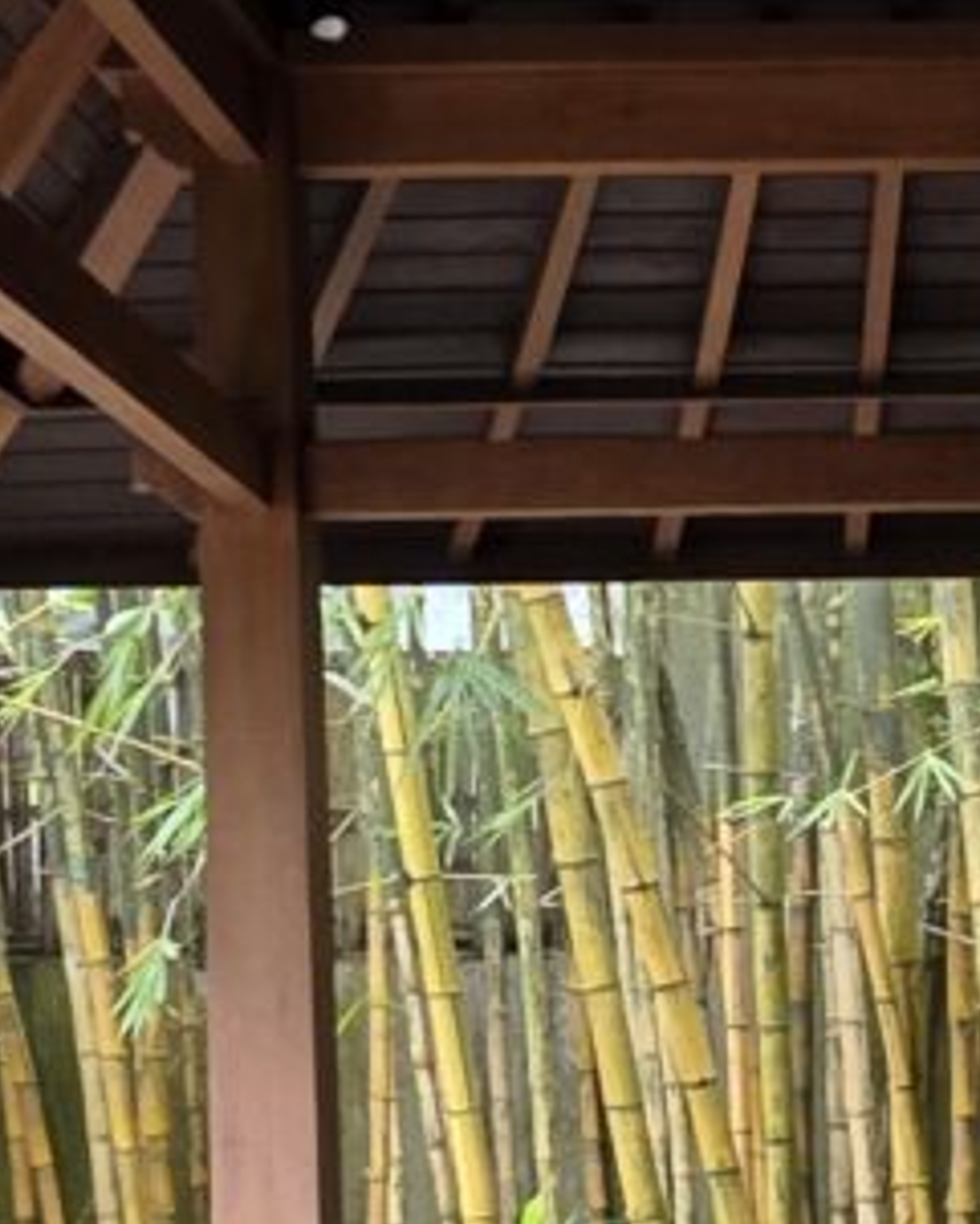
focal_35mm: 72
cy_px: 1320
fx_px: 2609
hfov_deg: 20.3
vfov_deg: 24.7
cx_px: 1086
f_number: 1.9
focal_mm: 2.2
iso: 160
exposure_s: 1/50
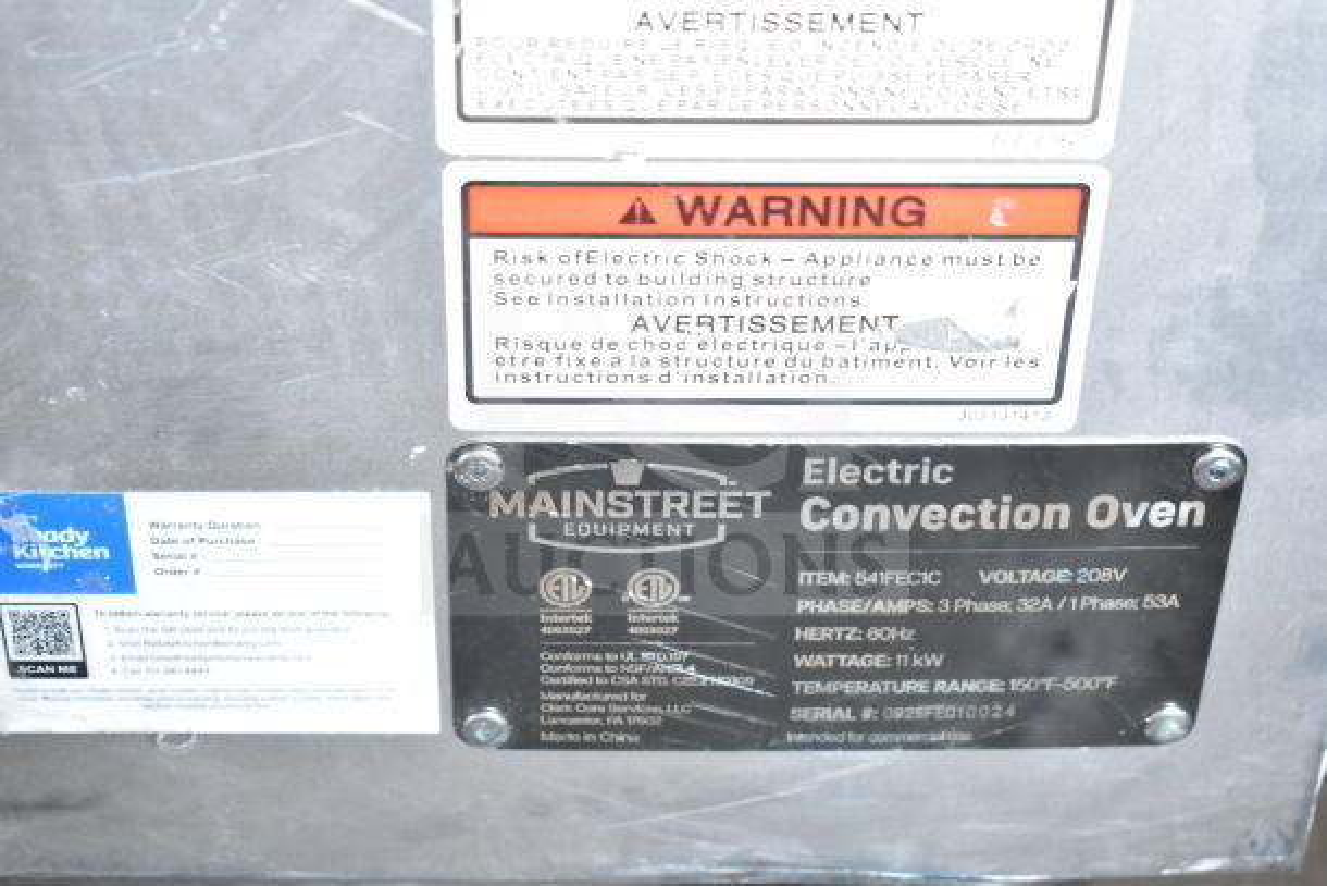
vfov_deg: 18.9
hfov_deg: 28.1
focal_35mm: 72
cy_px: 443
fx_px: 2654
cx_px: 664
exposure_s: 1/100
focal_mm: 48
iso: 1600
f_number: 5.3
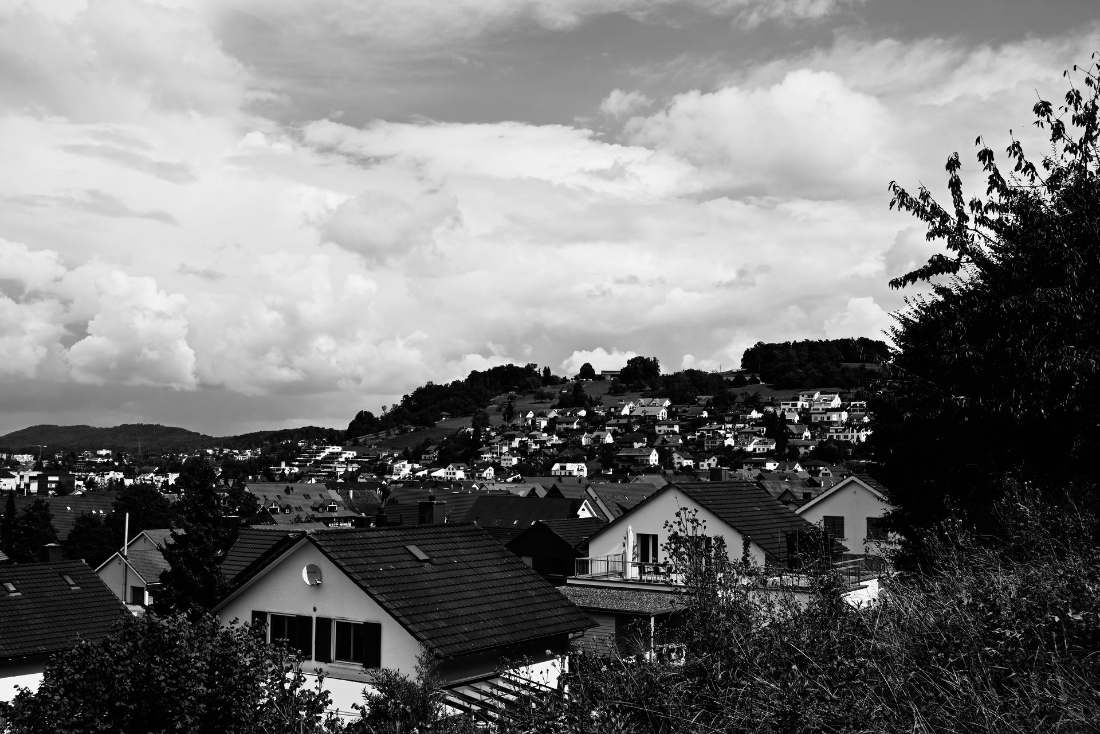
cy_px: 367
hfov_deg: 49.6
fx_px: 1192
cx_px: 550
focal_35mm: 39
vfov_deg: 34.2
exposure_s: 1/200
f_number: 13
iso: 100
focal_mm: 26
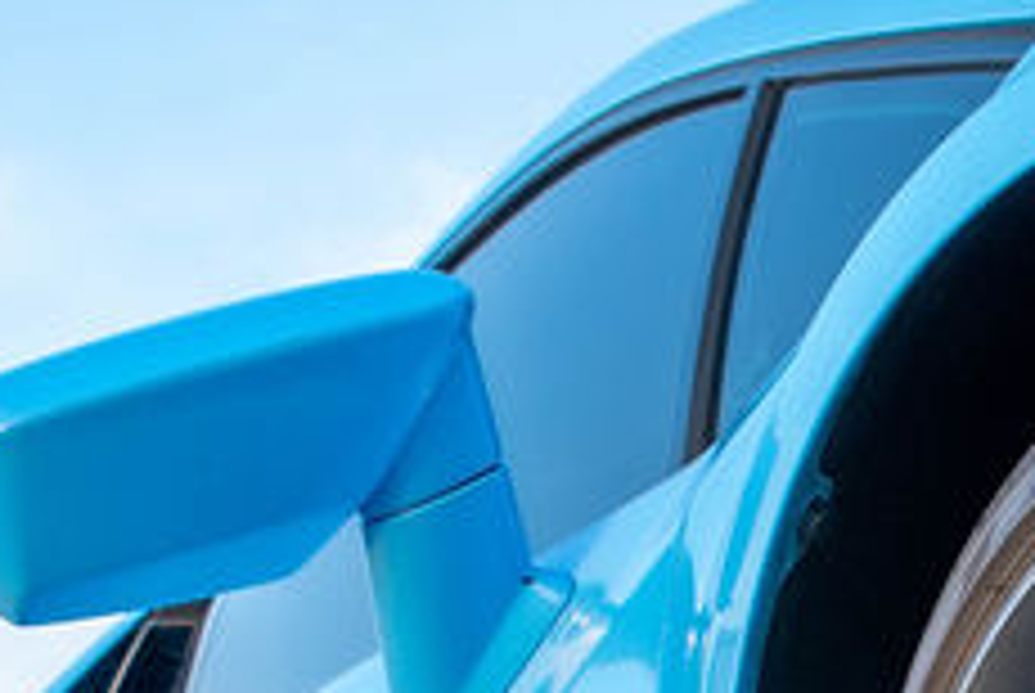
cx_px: 1058
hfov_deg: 16.6
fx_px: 3454
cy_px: 1127
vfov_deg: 10.9
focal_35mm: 120
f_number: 5.6
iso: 400
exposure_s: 1/125
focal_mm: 18
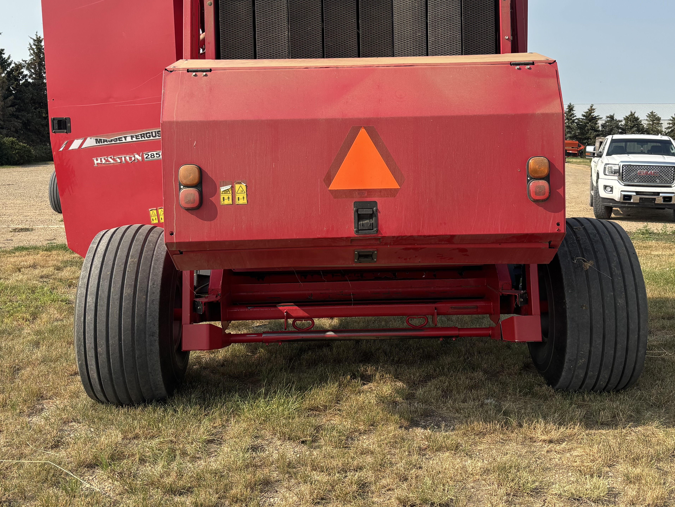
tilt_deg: -3.7
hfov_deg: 47.9
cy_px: 193
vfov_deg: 36.6
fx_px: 760
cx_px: 347
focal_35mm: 39
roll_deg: +0.2
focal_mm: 5.96
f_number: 1.6
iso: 50
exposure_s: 1/2571
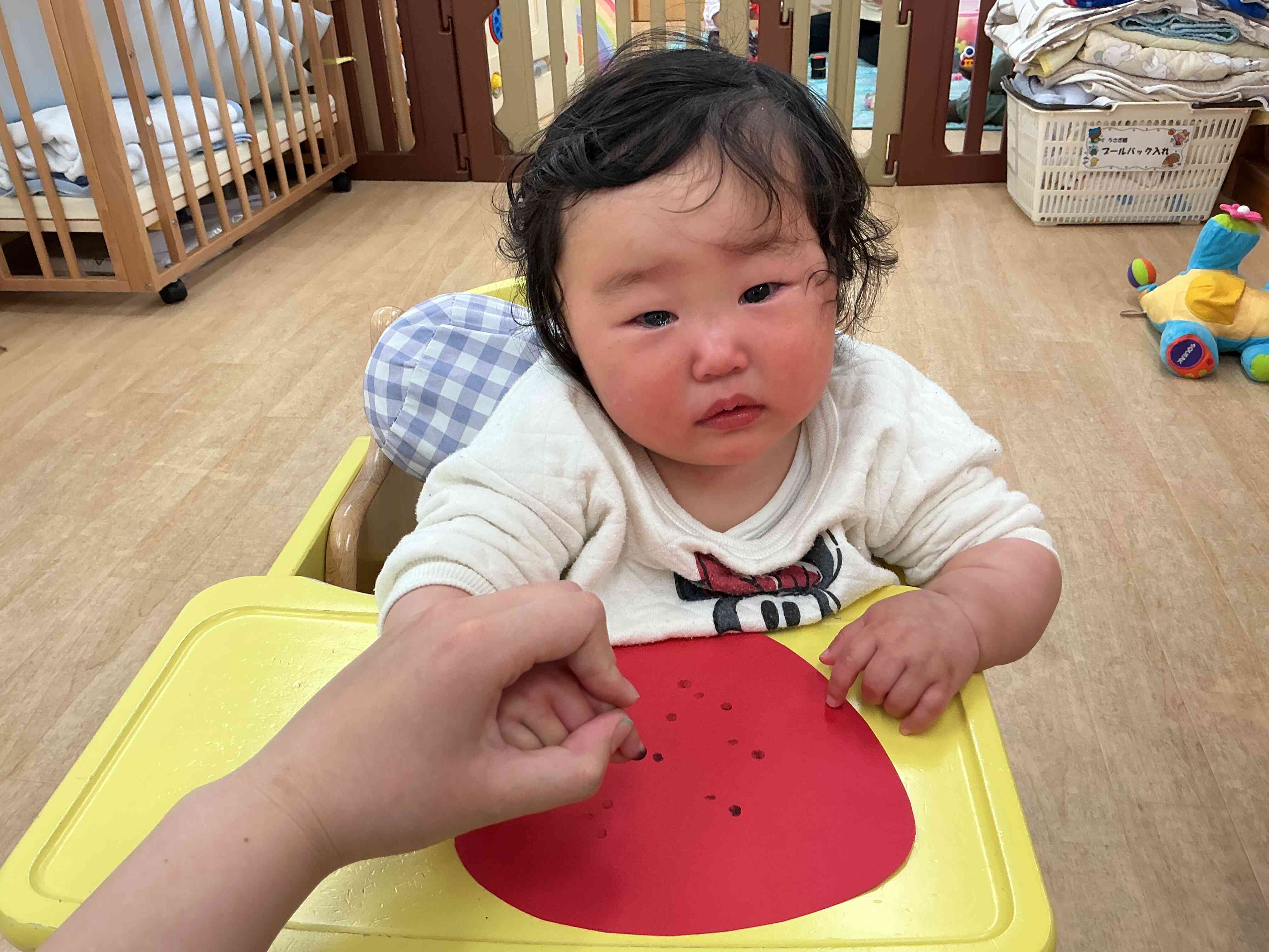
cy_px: 476
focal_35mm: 29
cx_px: 634
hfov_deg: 61.7
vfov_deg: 48.2
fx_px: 1063
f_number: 1.8
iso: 50
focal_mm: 3
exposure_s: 1/120
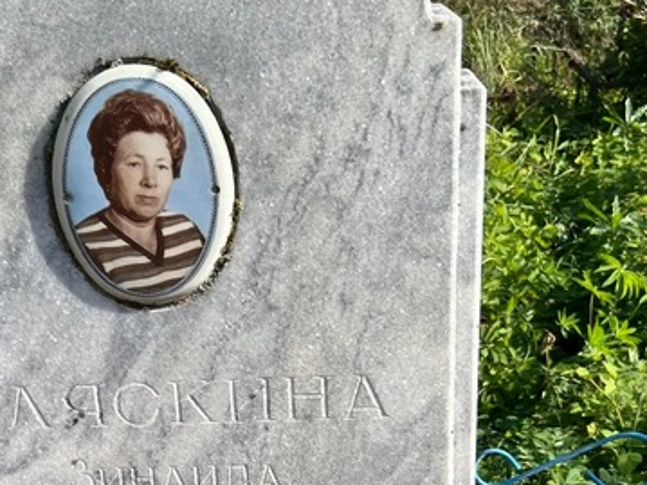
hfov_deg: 32.9
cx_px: 198
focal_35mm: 58
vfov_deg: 24.8
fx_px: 1084
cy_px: 395
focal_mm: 5.7
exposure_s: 1/2994
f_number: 1.5
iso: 50
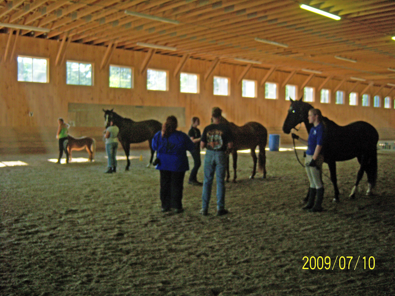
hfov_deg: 51.4
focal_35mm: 36
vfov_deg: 39.7
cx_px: 198
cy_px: 148
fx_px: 411
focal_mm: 7.5
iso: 80
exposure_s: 1/60
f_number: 2.8
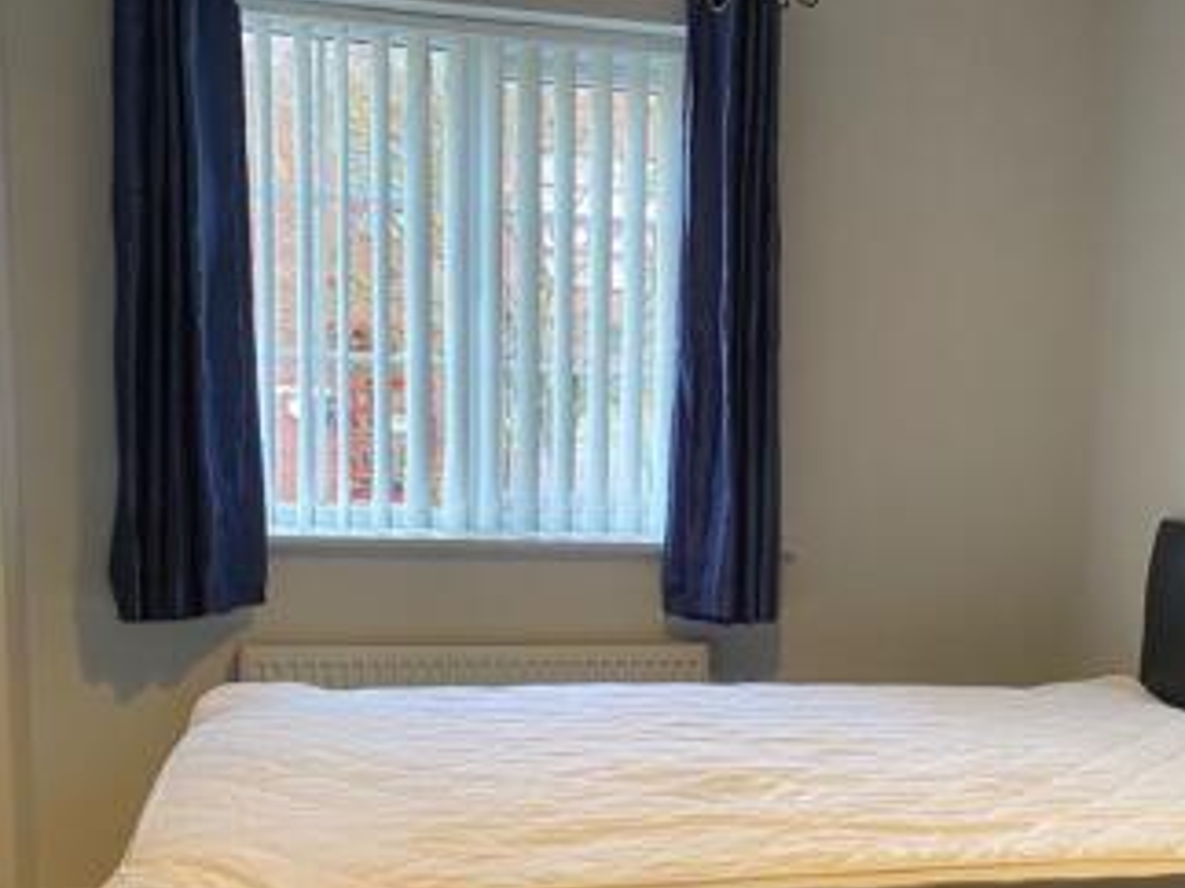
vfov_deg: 30.4
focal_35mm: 47
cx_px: 831
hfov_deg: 39.7
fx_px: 1608
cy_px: 662
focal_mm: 4.25
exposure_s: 1/50
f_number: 1.8
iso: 160
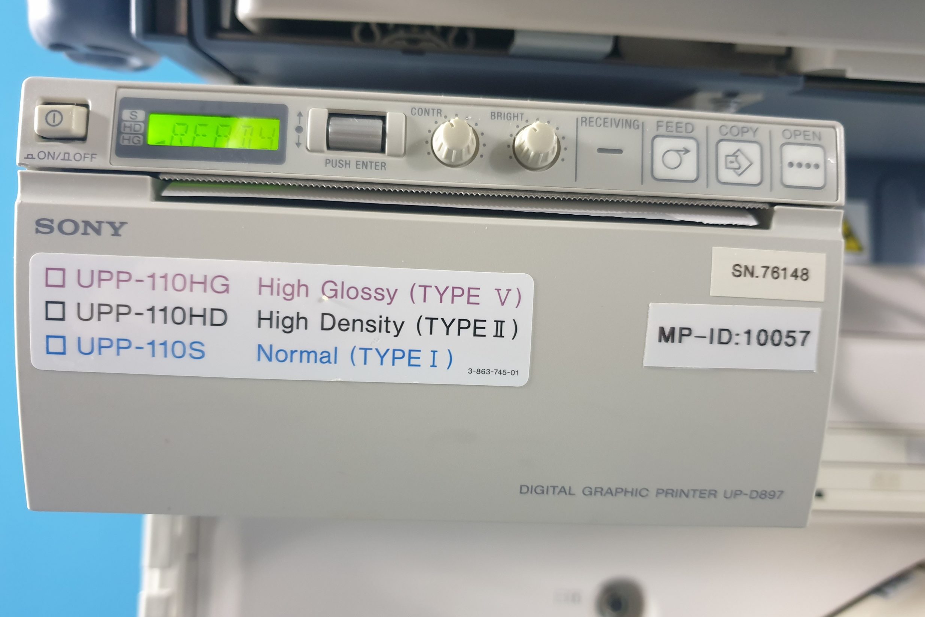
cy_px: 315
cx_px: 455
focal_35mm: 28
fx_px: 719
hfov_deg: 65.5
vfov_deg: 46.4
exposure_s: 1/33
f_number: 1.5
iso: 320
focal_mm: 4.3
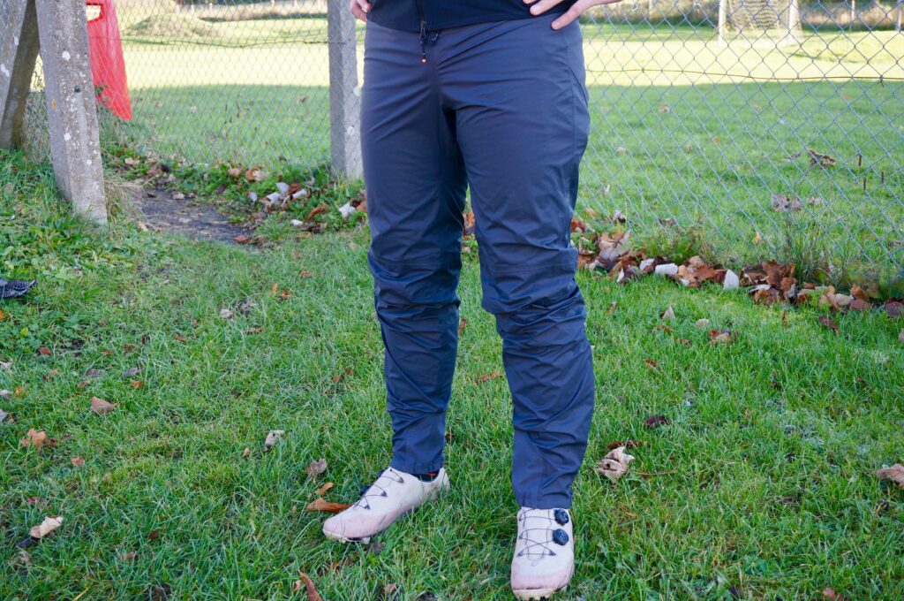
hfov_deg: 49.6
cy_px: 300
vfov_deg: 34.1
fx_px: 978
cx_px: 452
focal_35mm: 39
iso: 320
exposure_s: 1/160
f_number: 4.5
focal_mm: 26
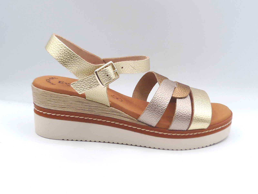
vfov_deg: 29.1
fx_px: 373
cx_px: 129
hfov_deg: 38.2
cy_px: 97
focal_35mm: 50
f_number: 4.5
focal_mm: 4.9
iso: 100
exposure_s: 1/200
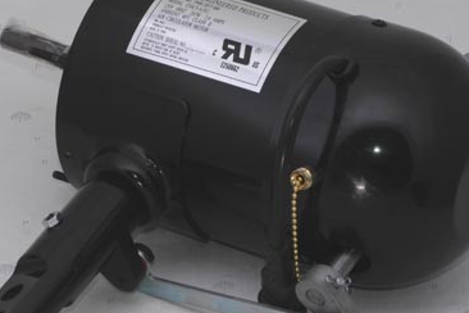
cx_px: 228
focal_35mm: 275
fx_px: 3582
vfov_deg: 5.0
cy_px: 147
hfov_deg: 7.5
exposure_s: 1/125
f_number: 22
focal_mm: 112
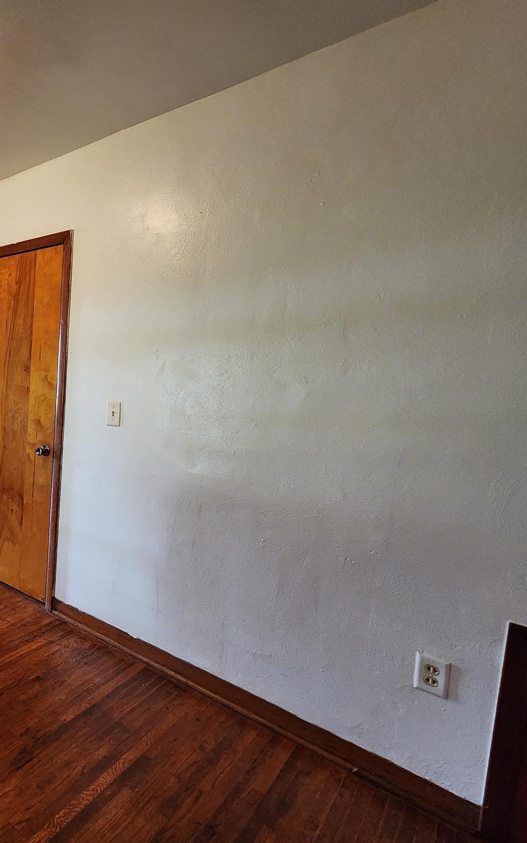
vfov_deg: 88.0
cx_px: -30
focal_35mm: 19
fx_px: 437
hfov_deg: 48.0
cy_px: 418
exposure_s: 1/30
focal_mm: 2.2
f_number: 2.2
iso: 640
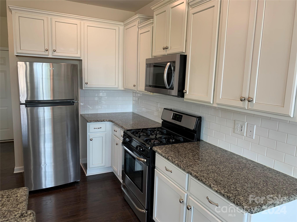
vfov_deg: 53.1
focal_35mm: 26
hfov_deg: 67.3
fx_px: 223
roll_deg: -2.6
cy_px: 111
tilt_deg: -7.9
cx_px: 148
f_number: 1.8
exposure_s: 1/60
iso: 64
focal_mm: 4.25
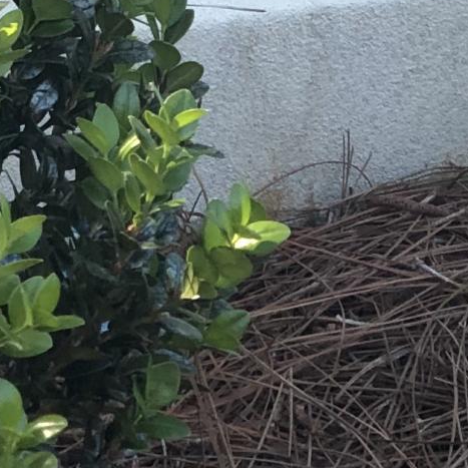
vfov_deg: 5.8
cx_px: 5
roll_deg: -0.7
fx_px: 4512
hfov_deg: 5.9
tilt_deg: -10.6
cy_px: -553
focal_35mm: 295
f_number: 2.4
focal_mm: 6
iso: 25
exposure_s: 1/120
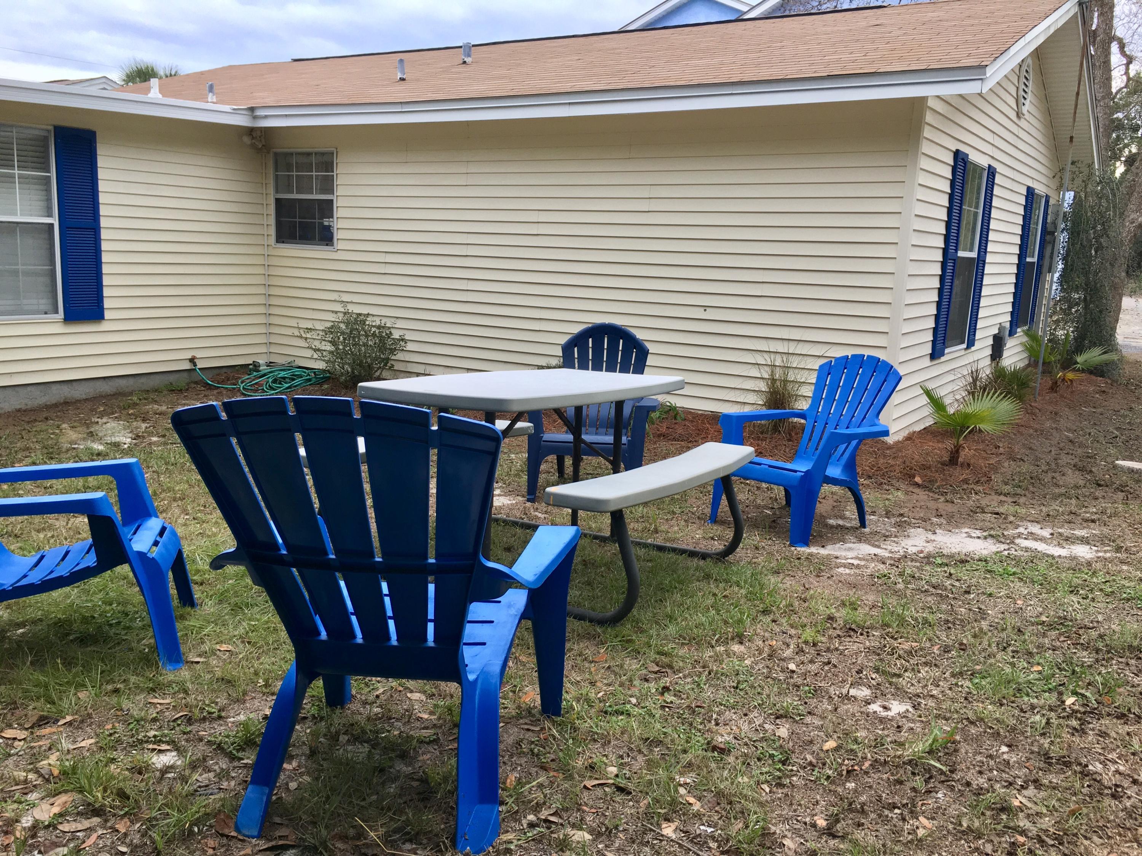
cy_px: 428
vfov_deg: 48.2
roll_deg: -2.4
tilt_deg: -9.1
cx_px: 571
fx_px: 957
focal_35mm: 29
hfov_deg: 61.7
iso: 40
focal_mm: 4.15
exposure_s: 1/120
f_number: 2.2
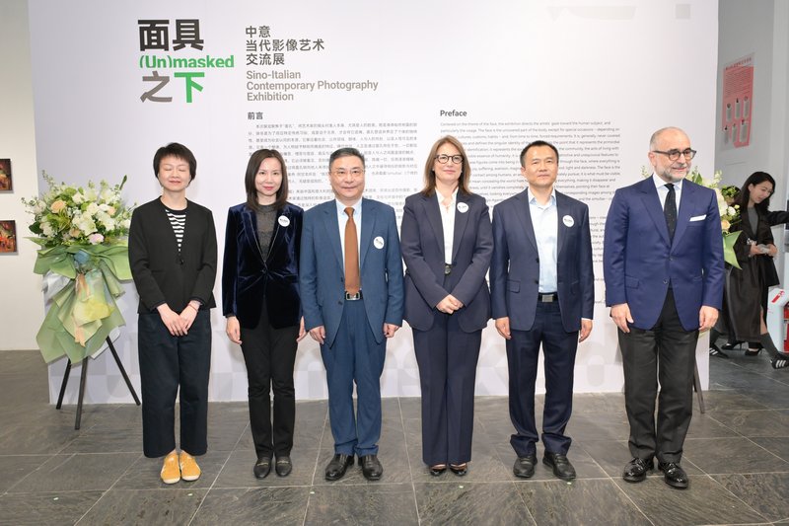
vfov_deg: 44.9
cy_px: 263
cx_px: 394
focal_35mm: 29
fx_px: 635
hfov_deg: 63.7
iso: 2000
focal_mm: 29
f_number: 5.6
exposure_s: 1/160
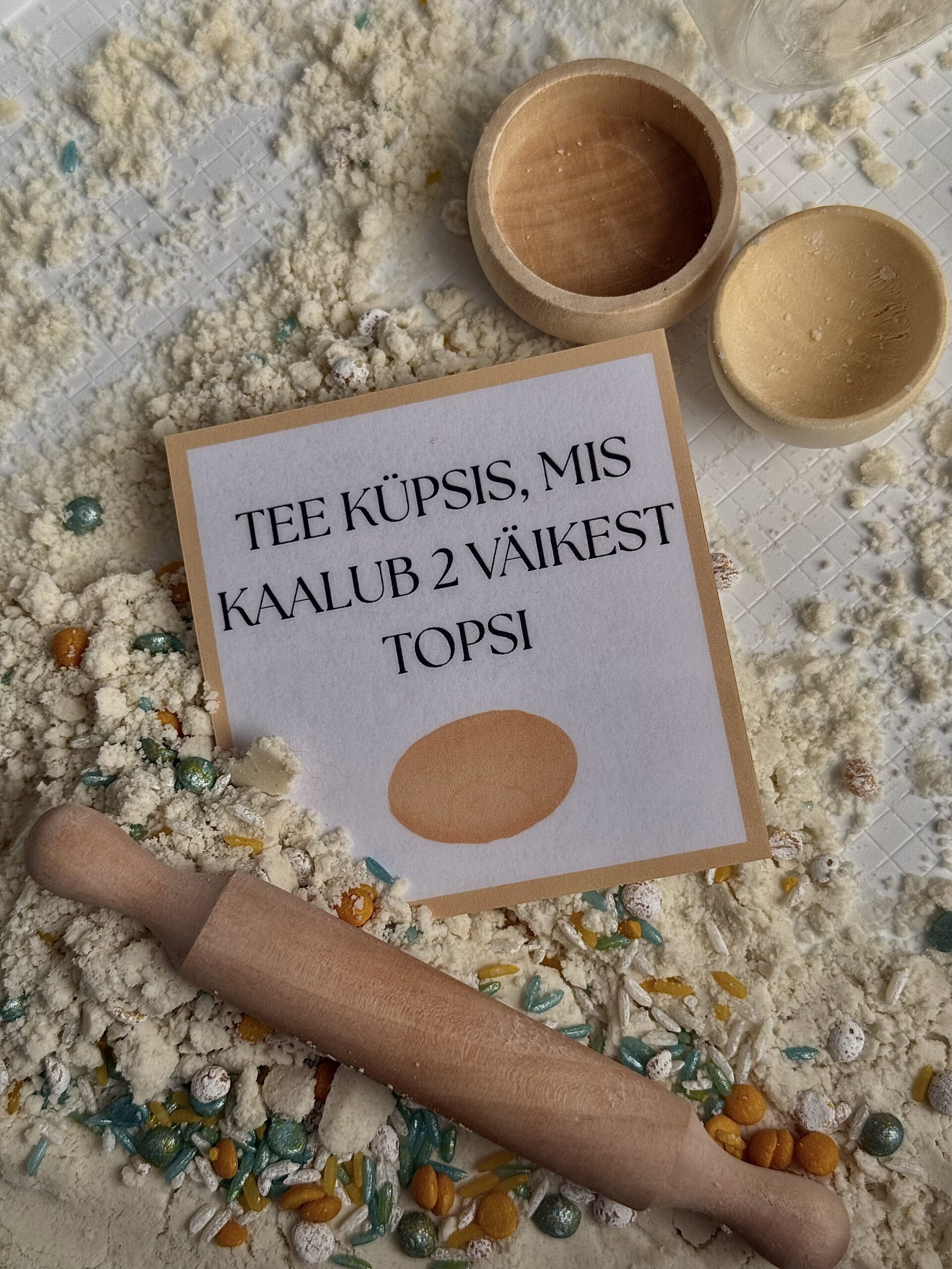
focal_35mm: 48
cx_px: 476
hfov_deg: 30.3
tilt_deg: -77.5
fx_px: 1760
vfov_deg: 39.7
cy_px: 634
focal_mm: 6.76
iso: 50
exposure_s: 1/121
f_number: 1.78
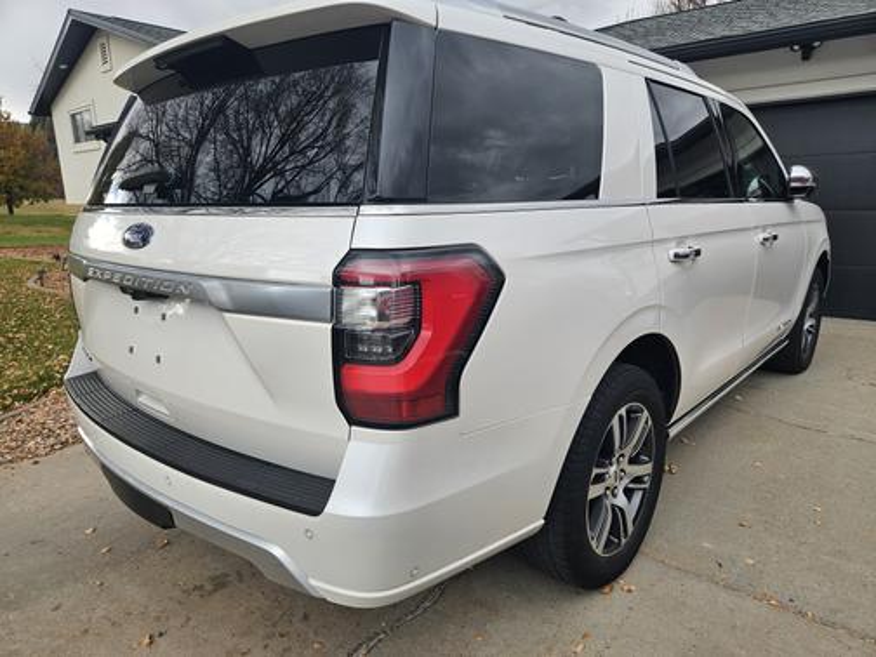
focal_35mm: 23
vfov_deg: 58.9
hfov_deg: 73.9
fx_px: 582
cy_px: 328
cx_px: 438
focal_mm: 5.4
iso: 25
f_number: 1.8
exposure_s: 1/212
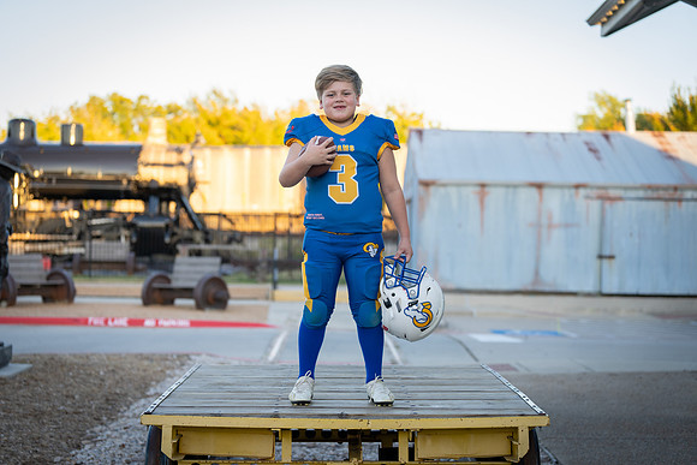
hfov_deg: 28.8
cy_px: 232
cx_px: 348
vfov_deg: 19.5
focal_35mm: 70
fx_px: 1356
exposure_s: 1/320
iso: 250
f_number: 2.8
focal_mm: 70
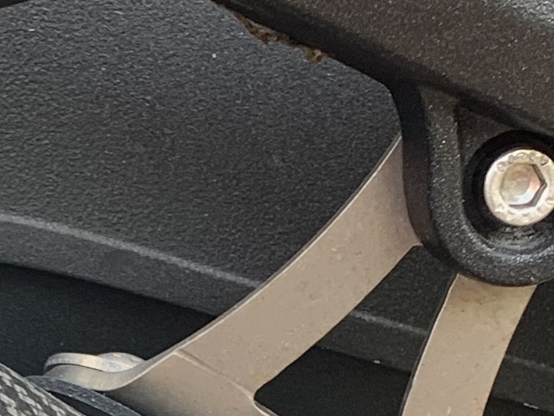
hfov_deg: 13.3
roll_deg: +4.2
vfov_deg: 9.8
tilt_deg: -27.3
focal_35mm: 147
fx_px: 2353
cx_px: 92
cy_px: 611
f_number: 1.8
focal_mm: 4.25
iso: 50
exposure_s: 1/121
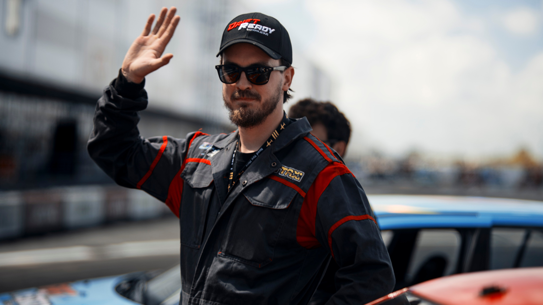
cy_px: 152
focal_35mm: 89
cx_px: 272
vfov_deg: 13.6
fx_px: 1282
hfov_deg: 23.9
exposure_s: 1/250
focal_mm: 85
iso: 100
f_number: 1.8
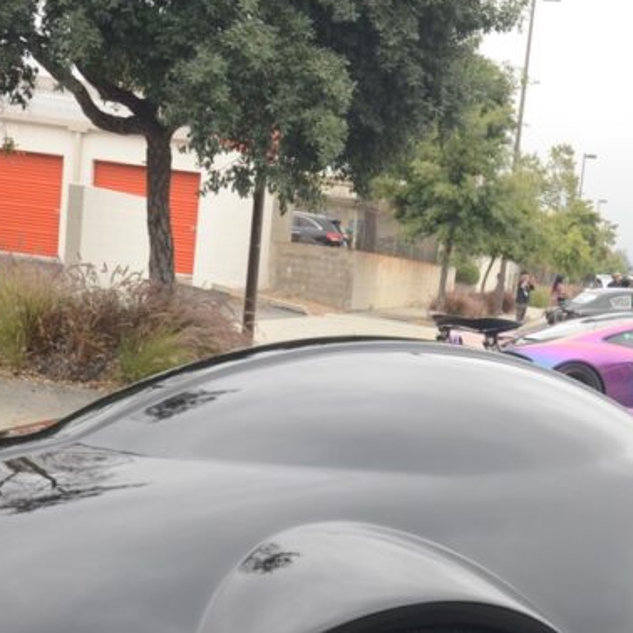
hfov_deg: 24.7
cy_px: 519
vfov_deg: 24.5
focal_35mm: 69
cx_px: 487
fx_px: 1428
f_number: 8
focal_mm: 20
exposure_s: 1/200
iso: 250
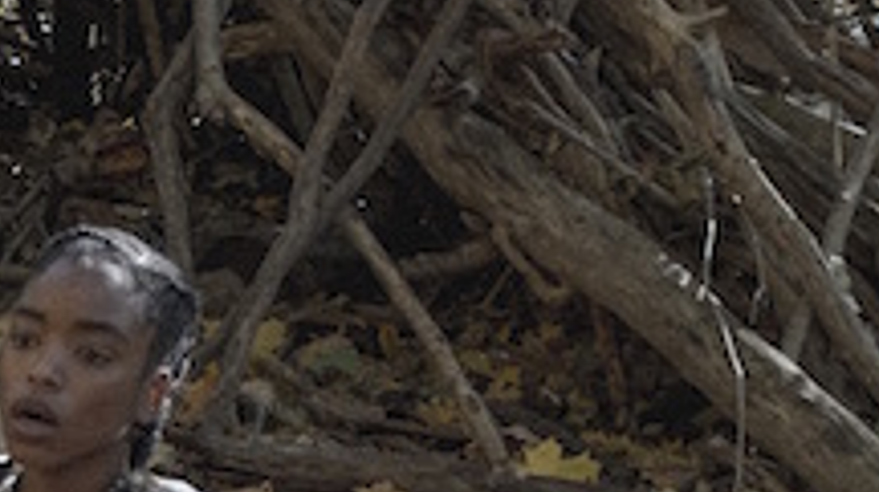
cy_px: 1226
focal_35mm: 175
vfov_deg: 6.5
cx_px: -737
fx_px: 4075
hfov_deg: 11.4
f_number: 3.6
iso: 250
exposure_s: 1/250
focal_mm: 24.2
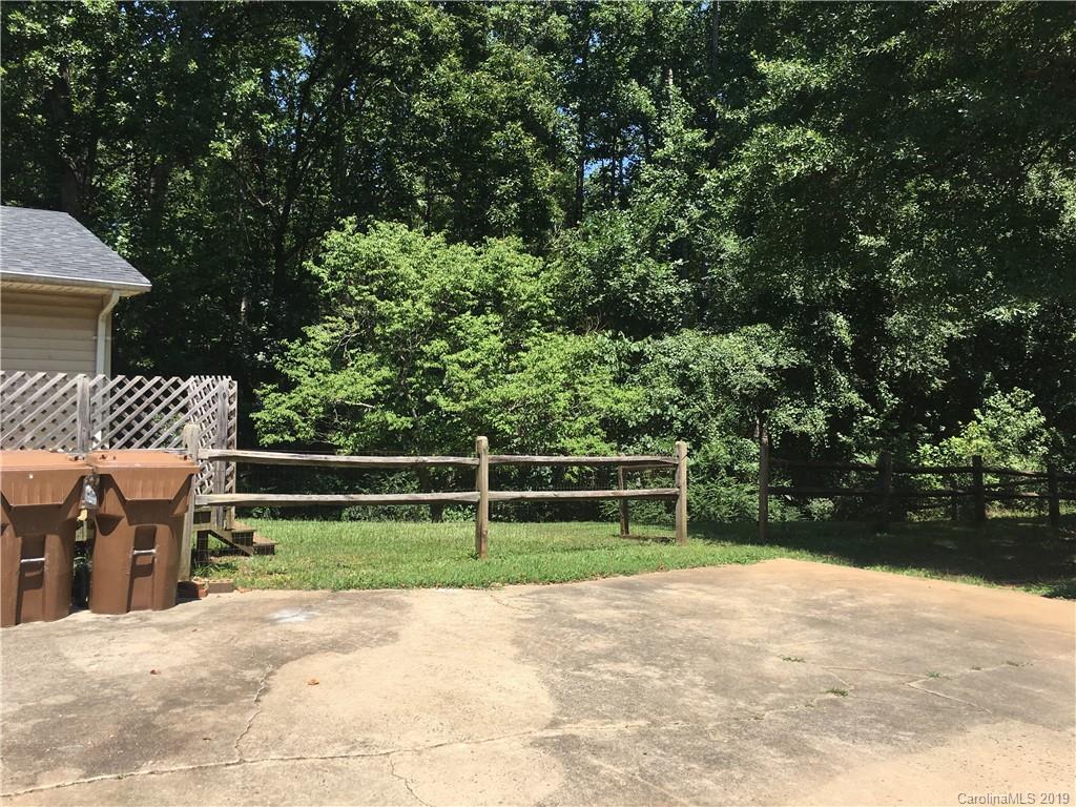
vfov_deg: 48.2
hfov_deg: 61.7
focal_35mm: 29
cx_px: 538
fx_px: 901
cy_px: 404
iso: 25
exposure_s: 1/894
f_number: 2.2
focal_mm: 4.15
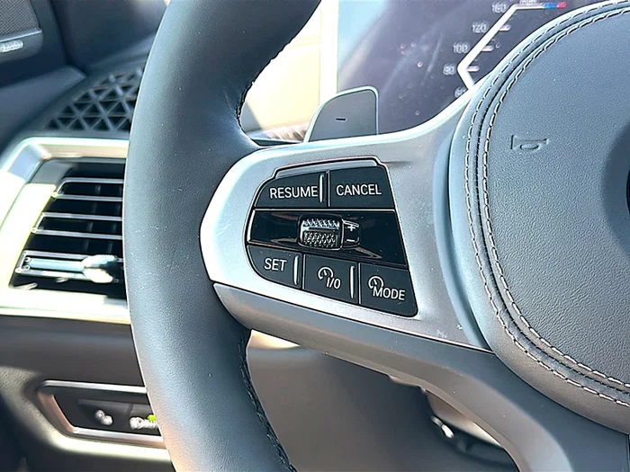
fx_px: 746
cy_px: 236
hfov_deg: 45.8
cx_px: 315
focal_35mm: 41
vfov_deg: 35.1
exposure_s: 1/212
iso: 100
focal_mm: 6.86
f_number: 1.78
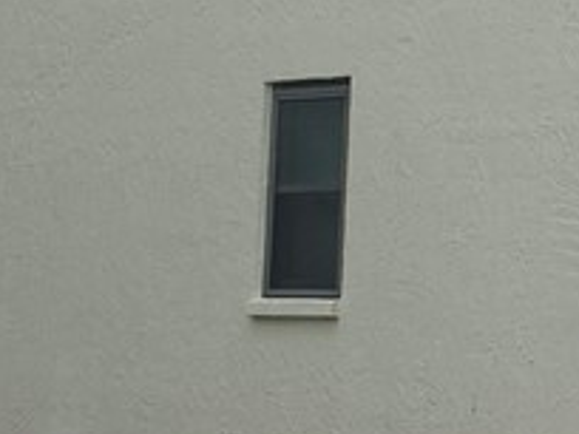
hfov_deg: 9.3
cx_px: 1578
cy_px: -136
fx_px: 3011
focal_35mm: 180
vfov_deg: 8.1
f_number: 1.7
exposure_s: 1/465
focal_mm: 6.3
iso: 12
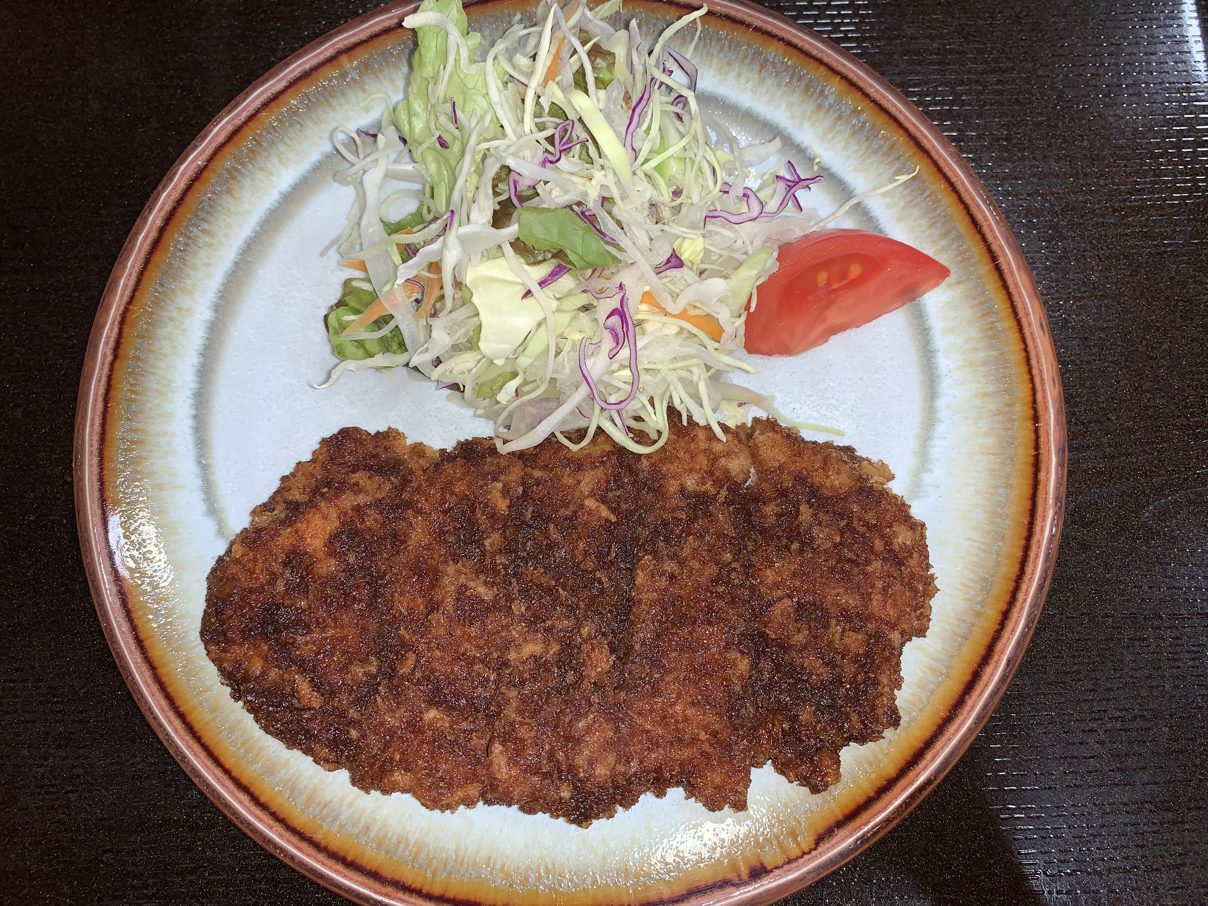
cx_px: 604
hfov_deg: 67.3
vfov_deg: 53.1
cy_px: 453
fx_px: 907
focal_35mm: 26
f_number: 1.8
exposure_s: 1/36
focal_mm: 4.25
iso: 25
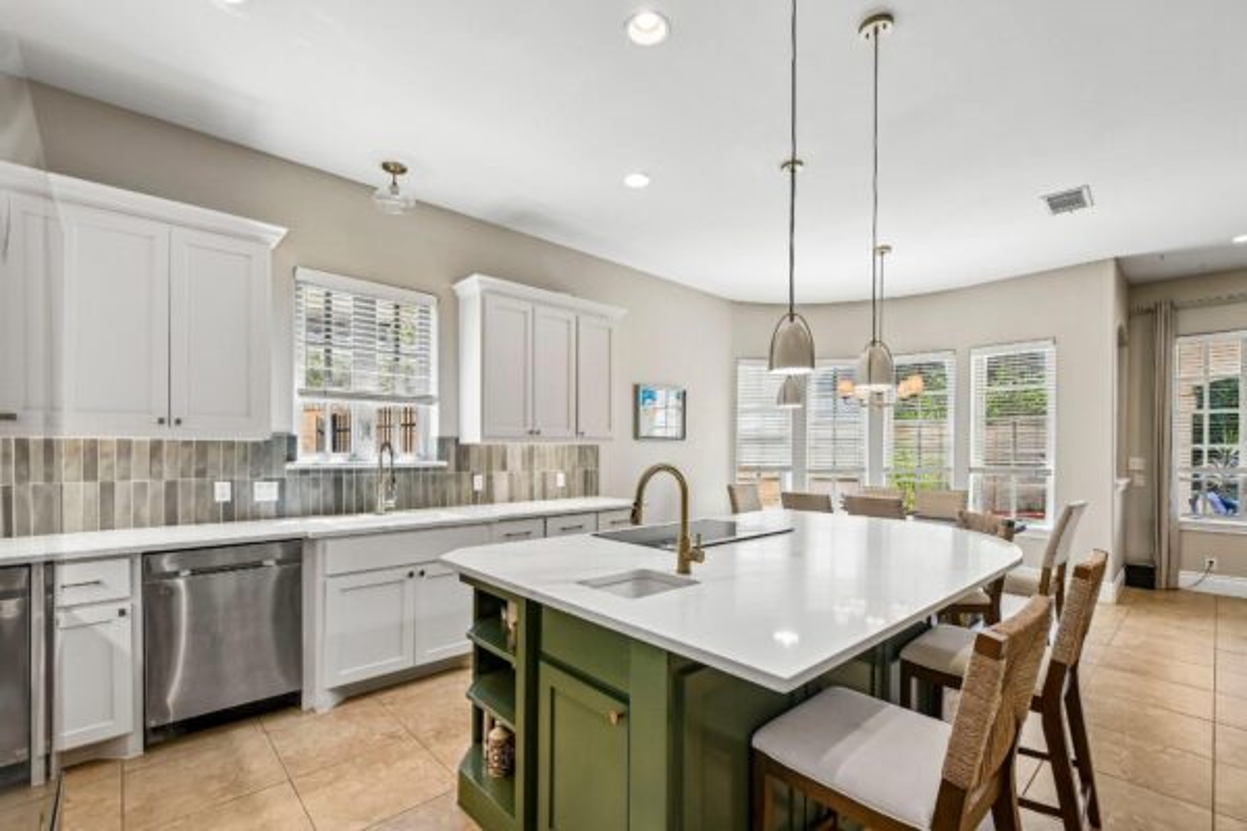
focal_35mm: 15
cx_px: 624
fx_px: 520
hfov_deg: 100.4
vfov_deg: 77.3
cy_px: 416
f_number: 7.1
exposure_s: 1/160
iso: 400
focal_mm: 10
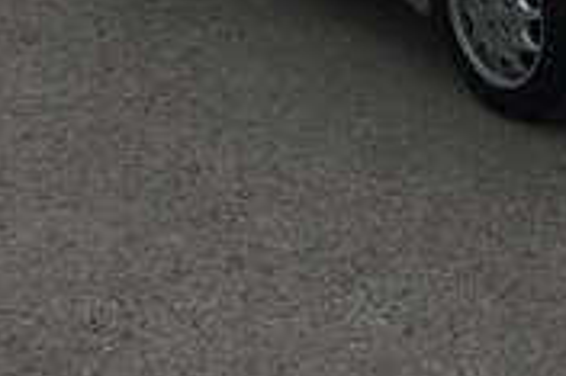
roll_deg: -2.0
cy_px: -164
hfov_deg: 23.2
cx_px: 537
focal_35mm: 85
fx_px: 1335
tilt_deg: -7.6
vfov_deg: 15.0
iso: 32
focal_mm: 4.15
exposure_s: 1/2083
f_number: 2.2
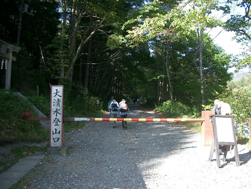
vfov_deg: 40.7
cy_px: 94
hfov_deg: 52.6
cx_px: 126
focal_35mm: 35
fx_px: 254
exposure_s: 1/160
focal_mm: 5.8
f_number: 2.6
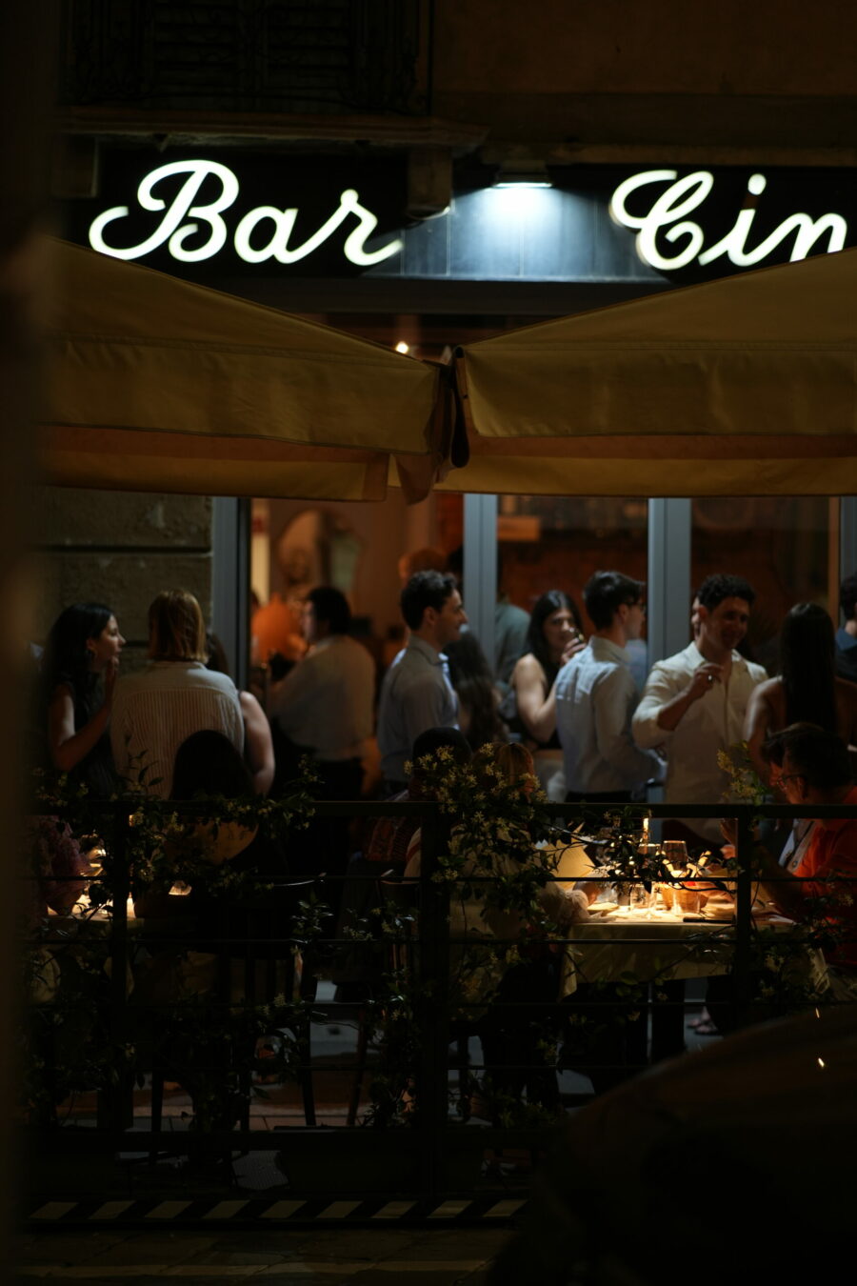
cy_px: 643
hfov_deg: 16.1
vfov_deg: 23.9
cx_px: 428
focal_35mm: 85
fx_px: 3035
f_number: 1.4
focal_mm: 85
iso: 400
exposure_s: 1/100
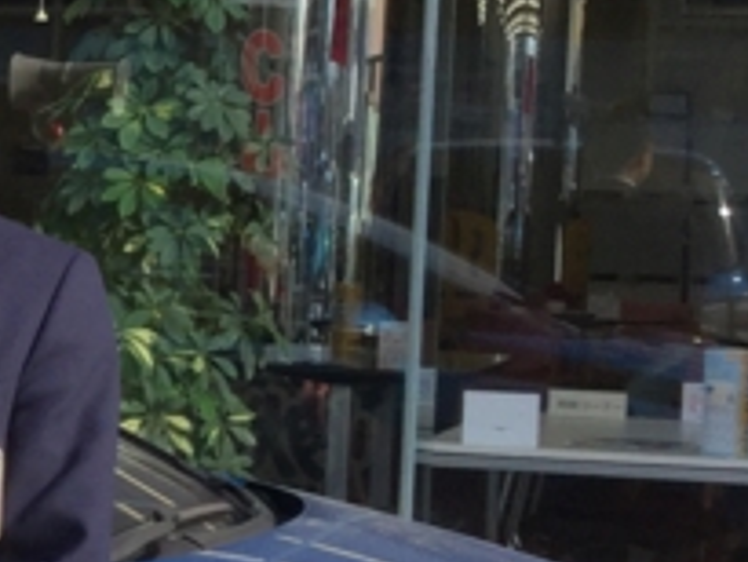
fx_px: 3351
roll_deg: -1.0
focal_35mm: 155
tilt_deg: -4.6
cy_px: 325
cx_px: -682
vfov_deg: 9.6
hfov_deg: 11.6
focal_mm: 3.3
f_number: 2.4
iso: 25
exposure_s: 1/431
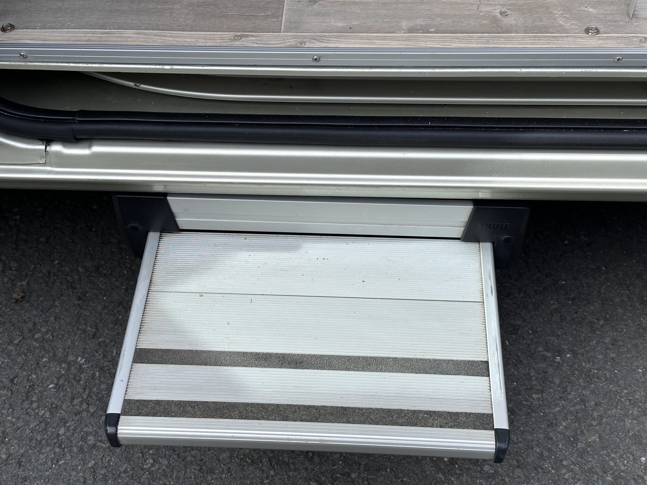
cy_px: 242
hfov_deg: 39.7
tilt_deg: -50.1
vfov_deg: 30.3
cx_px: 324
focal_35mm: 48
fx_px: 897
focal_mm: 6.86
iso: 64
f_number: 1.78
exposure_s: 1/2028
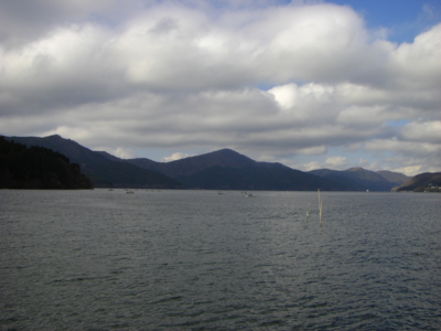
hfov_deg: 49.0
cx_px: 220
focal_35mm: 38
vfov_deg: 37.7
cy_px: 166
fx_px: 484
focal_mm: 6.3
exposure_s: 1/500
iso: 50
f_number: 4.6
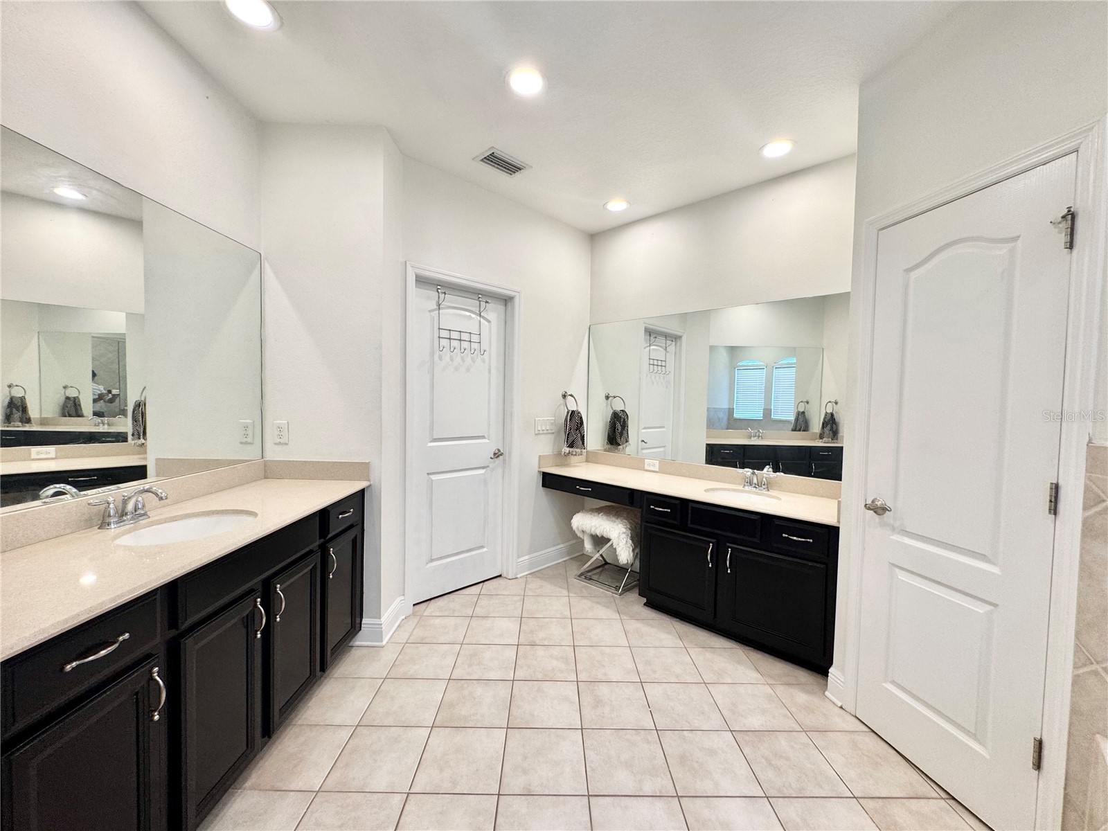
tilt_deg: -2.6
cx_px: 554
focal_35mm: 14
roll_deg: -0.8
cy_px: 416
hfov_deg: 102.1
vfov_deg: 85.7
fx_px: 448
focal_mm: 2.22
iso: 125
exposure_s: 1/120
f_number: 2.2
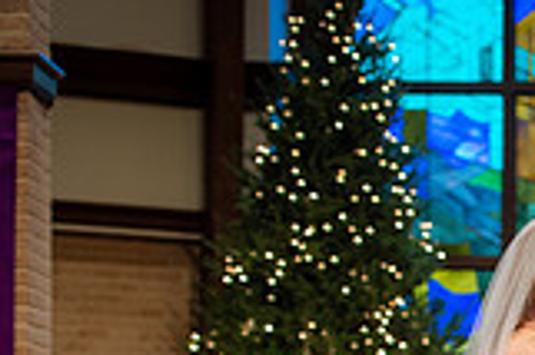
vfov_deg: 4.7
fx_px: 4290
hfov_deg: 7.0
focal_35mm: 289
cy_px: 624
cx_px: 791
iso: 1600
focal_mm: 80
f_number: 2.8
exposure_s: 1/100
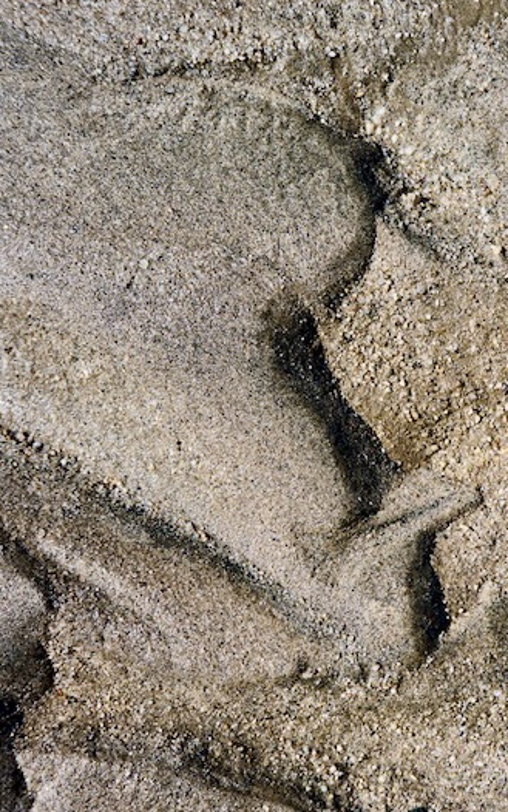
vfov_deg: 33.0
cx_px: 593
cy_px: 409
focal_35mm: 62
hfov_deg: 19.8
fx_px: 1373
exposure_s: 1/640
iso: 100
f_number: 5.6
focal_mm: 40
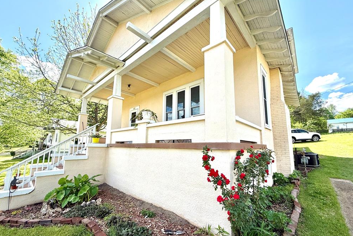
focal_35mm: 15
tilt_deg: +8.3
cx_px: 174
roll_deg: -1.3
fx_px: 147
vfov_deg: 77.2
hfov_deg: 100.4
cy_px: 127
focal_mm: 2.22
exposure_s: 1/770
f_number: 2.2
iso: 50
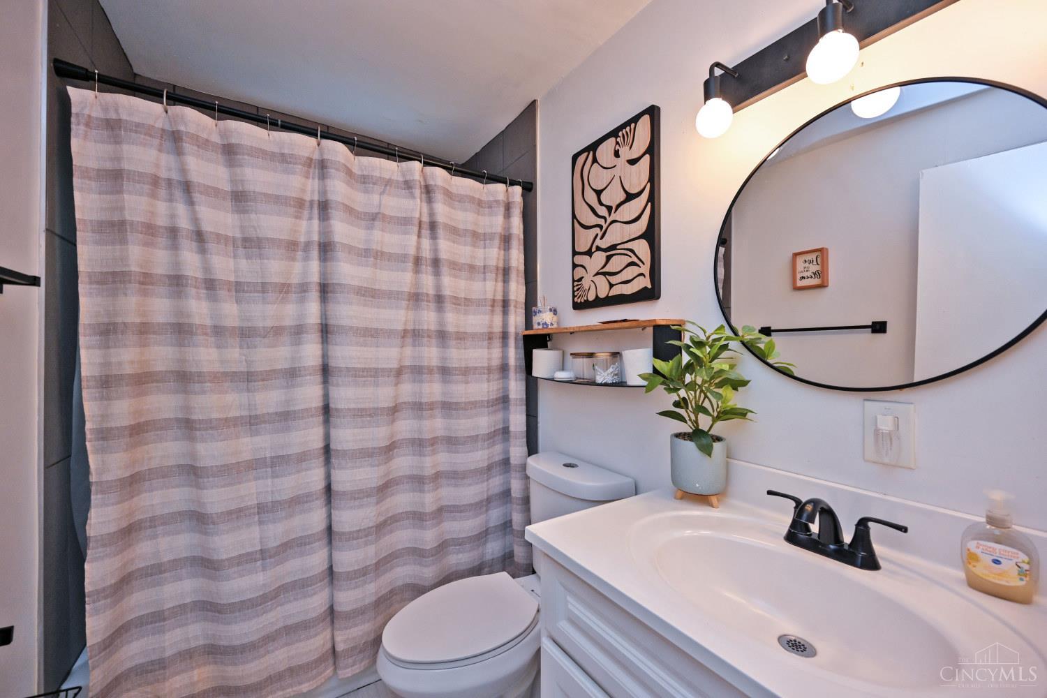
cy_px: 349
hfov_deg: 104.3
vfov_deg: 81.2
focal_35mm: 14
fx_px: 407
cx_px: 524
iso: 200
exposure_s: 1/80
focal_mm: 14
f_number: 4.5
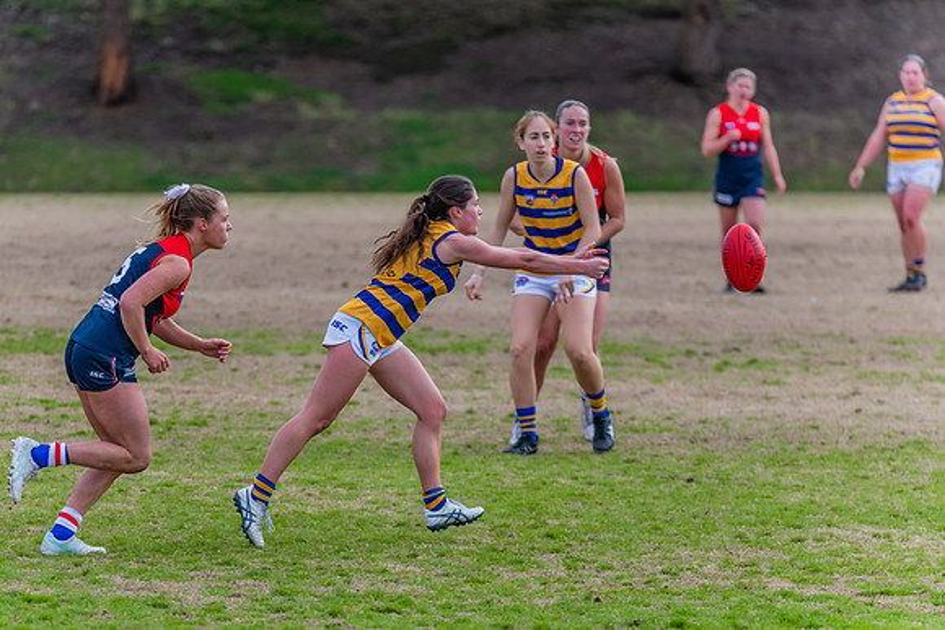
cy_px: 357
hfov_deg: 5.2
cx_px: 409
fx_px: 10417
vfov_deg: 3.5
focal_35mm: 397
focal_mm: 350
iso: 800
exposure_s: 1/1600
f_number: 6
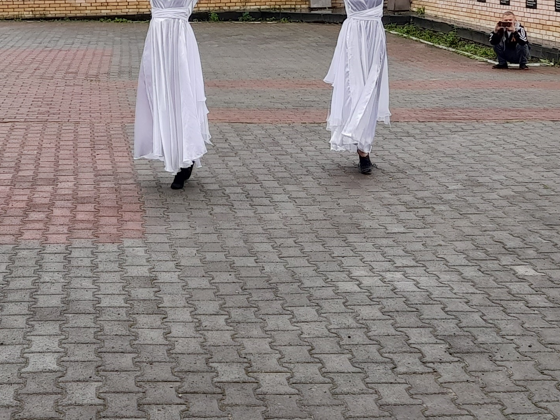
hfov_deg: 41.2
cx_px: 300
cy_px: 35
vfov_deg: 30.1
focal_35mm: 46
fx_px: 744
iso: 20
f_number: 2
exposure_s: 1/133
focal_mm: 4.6
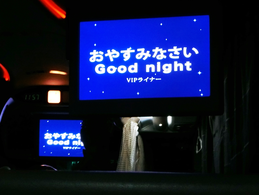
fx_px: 711
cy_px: 98
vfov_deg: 15.6
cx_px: 130
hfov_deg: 20.7
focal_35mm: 95
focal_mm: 20.3
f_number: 6.4
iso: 1600
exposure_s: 1/20
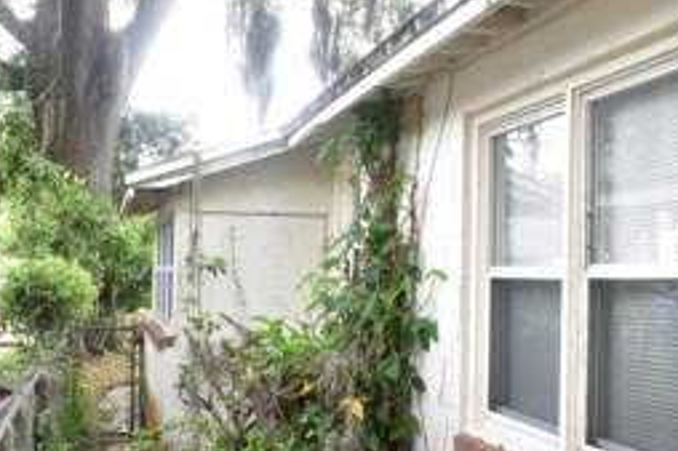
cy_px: 267
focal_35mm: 51
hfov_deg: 38.8
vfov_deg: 26.4
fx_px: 960
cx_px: 395
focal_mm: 18
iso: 250
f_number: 6.3
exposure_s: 1/50
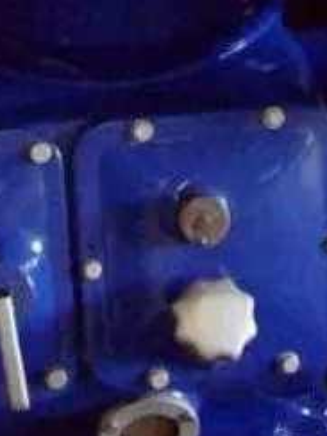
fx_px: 1486
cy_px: -202
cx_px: 95
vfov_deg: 15.5
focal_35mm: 118
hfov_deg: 12.5
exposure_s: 1/64
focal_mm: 6
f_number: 2.7
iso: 200
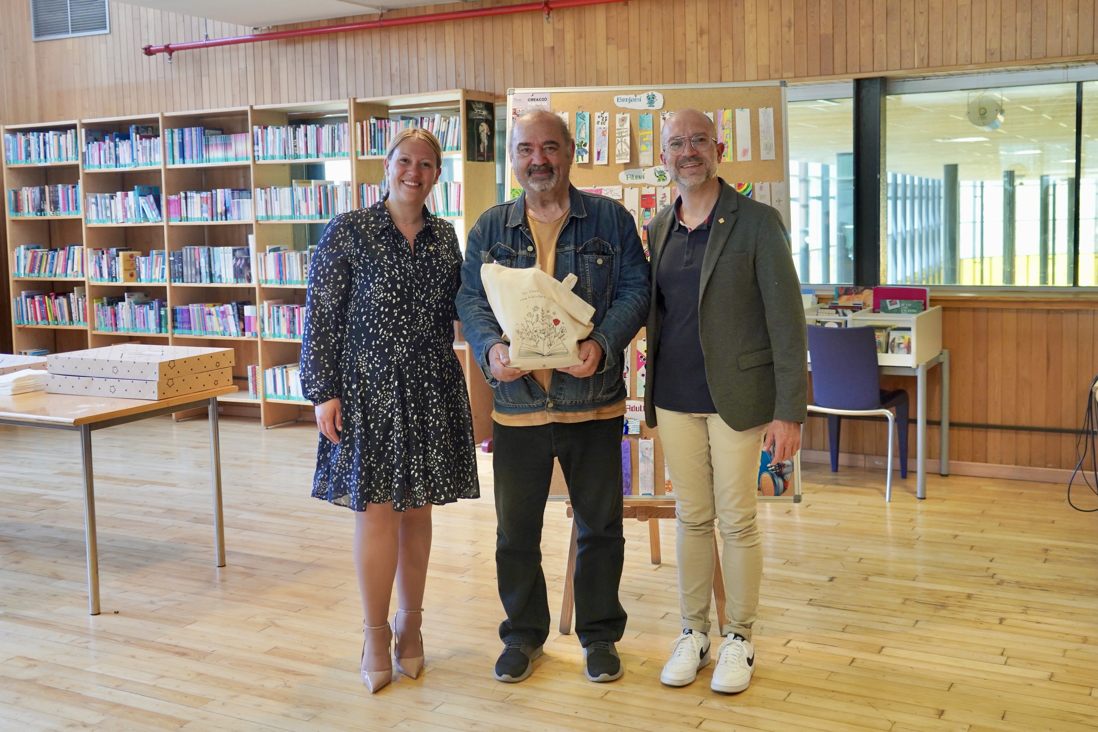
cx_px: 549
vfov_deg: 42.3
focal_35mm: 31
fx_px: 945
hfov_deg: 60.3
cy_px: 366
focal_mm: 31
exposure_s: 1/160
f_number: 4
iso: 1600
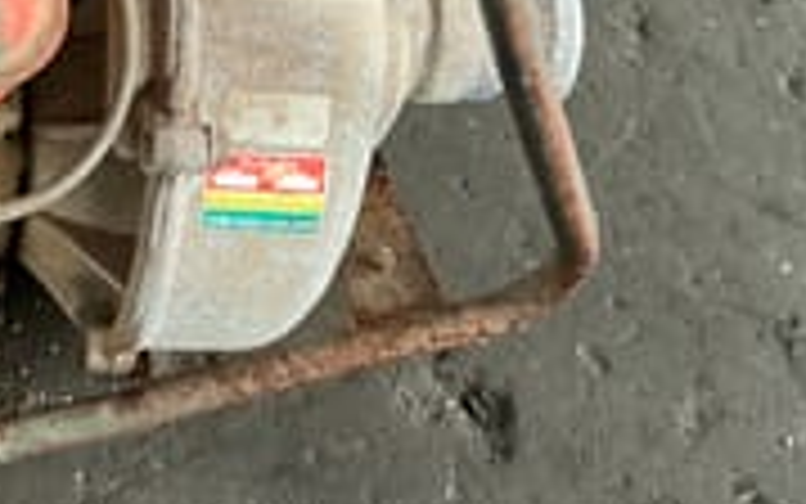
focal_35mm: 83
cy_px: -61
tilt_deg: -53.5
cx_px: -63
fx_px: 1824
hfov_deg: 23.5
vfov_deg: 15.3
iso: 125
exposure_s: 1/60
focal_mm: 3
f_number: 1.8
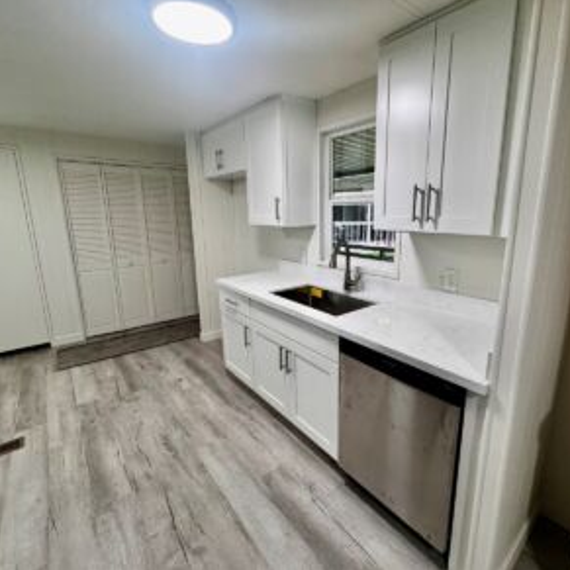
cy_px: 278
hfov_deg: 83.7
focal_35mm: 17
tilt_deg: -13.1
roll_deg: +0.3
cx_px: 313
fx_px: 317
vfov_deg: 84.0
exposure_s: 1/120
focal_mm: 2.22
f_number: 2.2
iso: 200
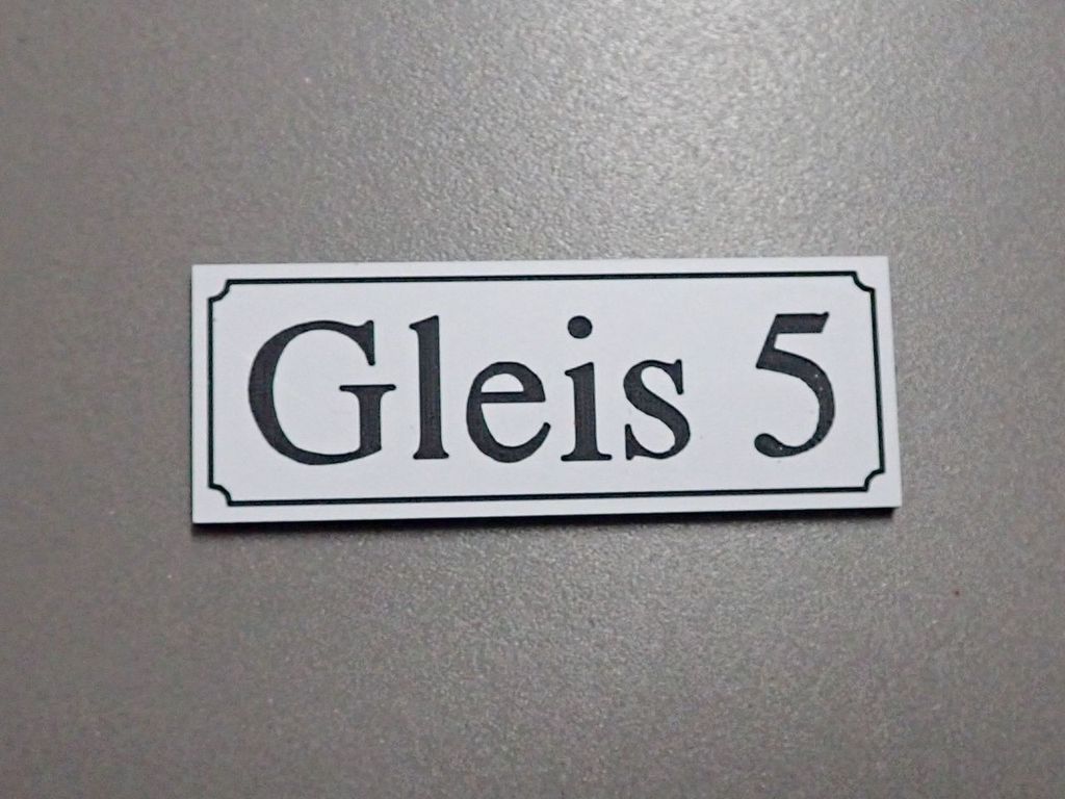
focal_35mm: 30
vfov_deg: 46.8
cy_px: 400
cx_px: 532
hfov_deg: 60.0
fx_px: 923
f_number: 2.3
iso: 640
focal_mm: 5.5
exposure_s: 1/200
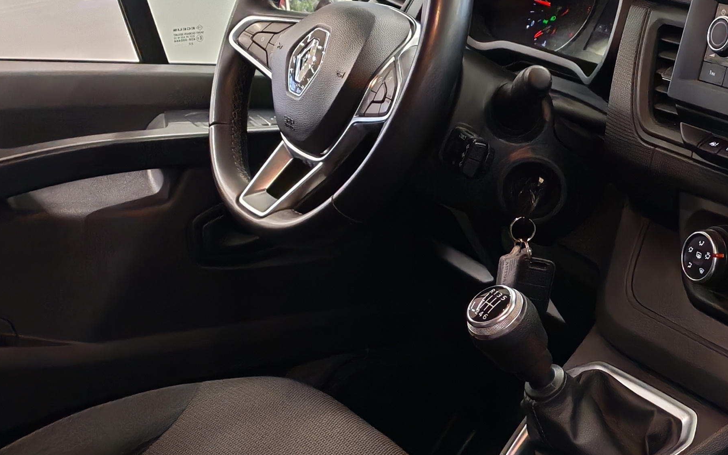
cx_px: 622
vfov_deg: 16.9
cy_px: 315
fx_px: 1528
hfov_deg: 26.1
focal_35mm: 77
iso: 1278
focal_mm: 6.12
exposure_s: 1/100
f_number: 1.9
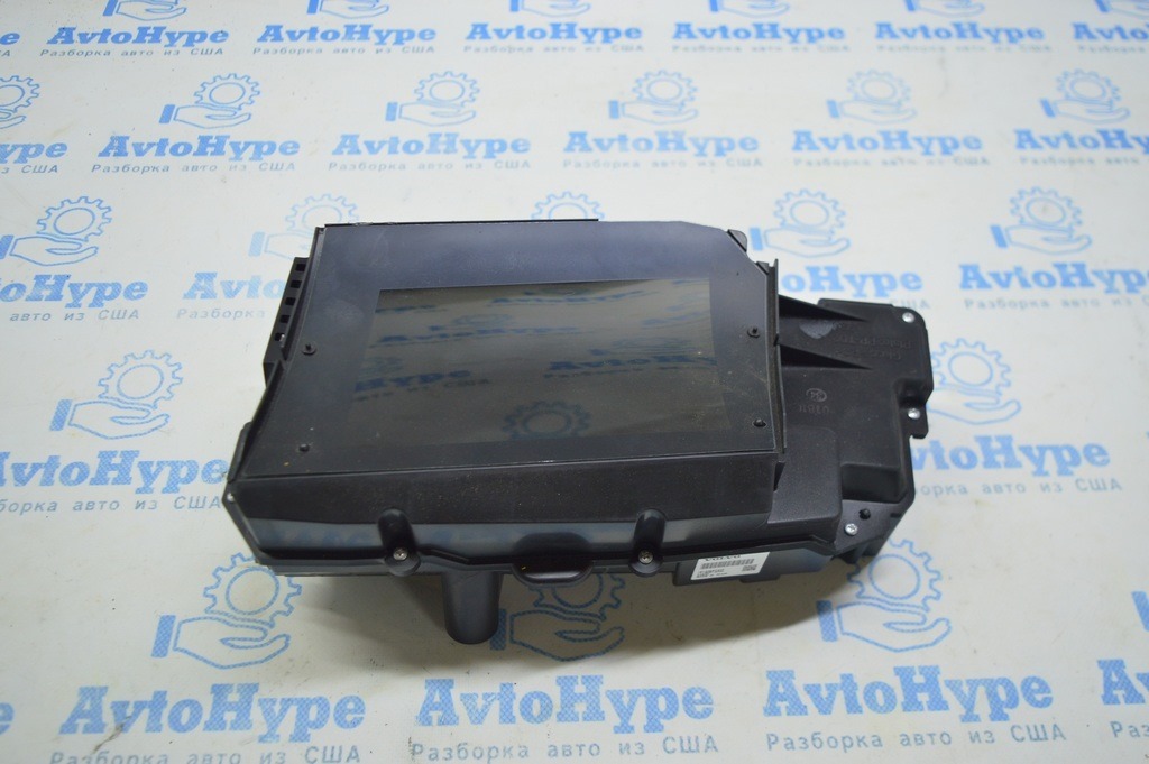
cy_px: 382
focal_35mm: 33
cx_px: 574
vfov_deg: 39.9
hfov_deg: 57.3
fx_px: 1052
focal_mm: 22
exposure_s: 1/40
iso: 400
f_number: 3.8
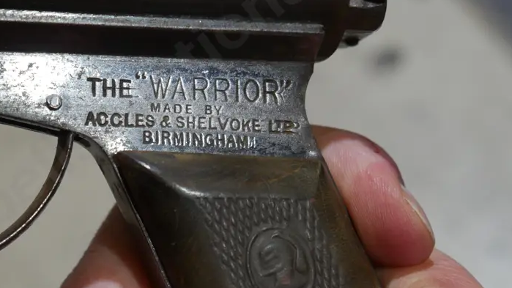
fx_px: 1344
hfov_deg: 21.4
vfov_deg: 12.2
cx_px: 144
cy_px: 96
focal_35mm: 99
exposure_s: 1/80
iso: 500
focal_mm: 31
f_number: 5.4
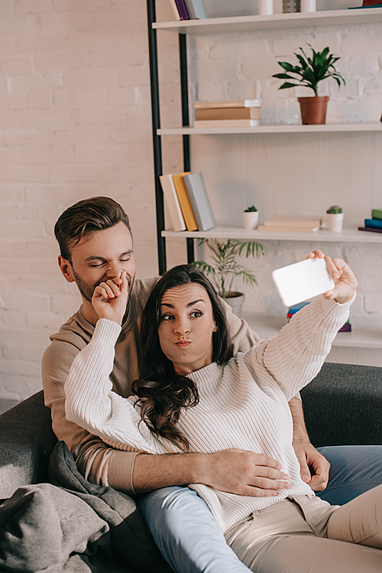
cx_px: 191
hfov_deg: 27.0
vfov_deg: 39.6
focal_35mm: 50
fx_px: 795
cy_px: 286
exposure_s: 1/200
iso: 125
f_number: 3.5
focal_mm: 50
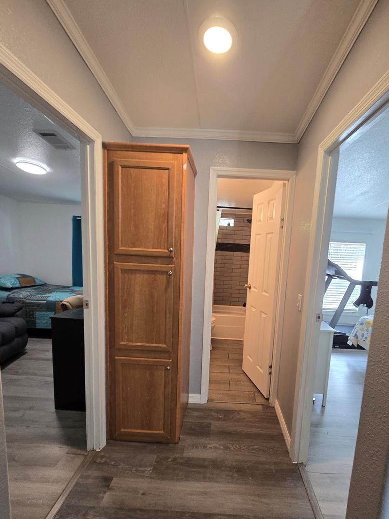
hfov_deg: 81.4
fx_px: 225
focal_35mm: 15
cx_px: 217
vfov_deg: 97.9
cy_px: 282
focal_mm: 2.2
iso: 160
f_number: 2.2
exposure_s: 1/60
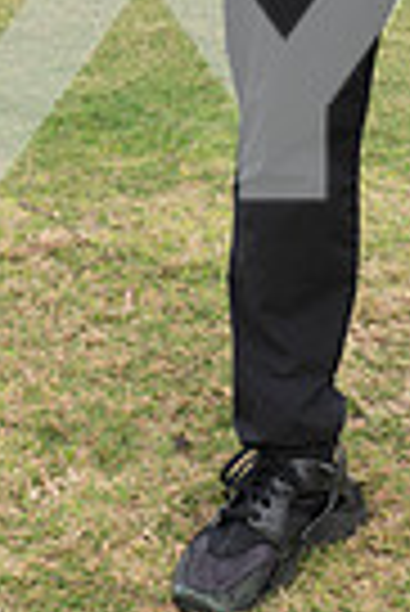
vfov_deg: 11.5
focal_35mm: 172
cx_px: 401
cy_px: -252
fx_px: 2931
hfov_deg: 8.0
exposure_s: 1/400
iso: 160
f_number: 6.3
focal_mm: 52
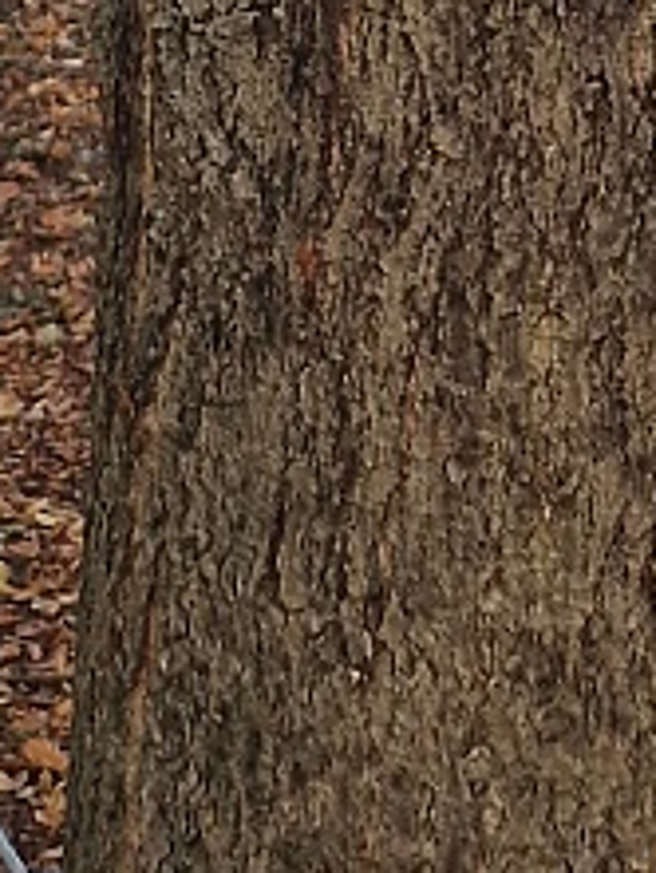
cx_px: 613
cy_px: -1207
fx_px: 2802
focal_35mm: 111
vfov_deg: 13.3
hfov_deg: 13.2
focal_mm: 5.4
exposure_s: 1/180
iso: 80
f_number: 1.8
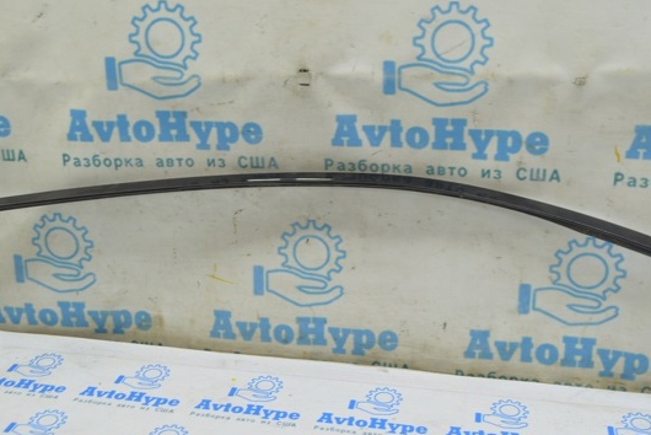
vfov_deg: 28.7
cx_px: 301
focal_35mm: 47
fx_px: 850
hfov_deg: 41.9
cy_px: 203
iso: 400
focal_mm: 26
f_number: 5.6
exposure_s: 1/20
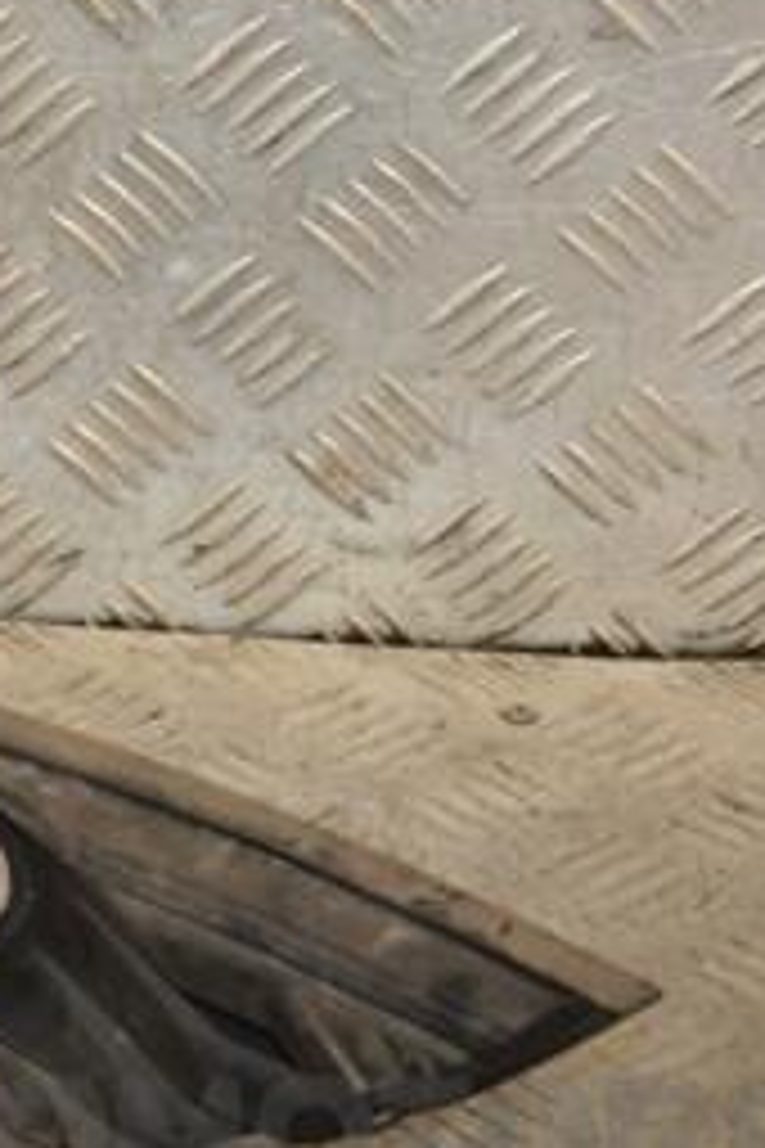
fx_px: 4494
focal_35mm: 141
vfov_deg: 14.6
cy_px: 545
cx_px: -436
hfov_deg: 9.4
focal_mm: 40
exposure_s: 1/200
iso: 800
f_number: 4.8
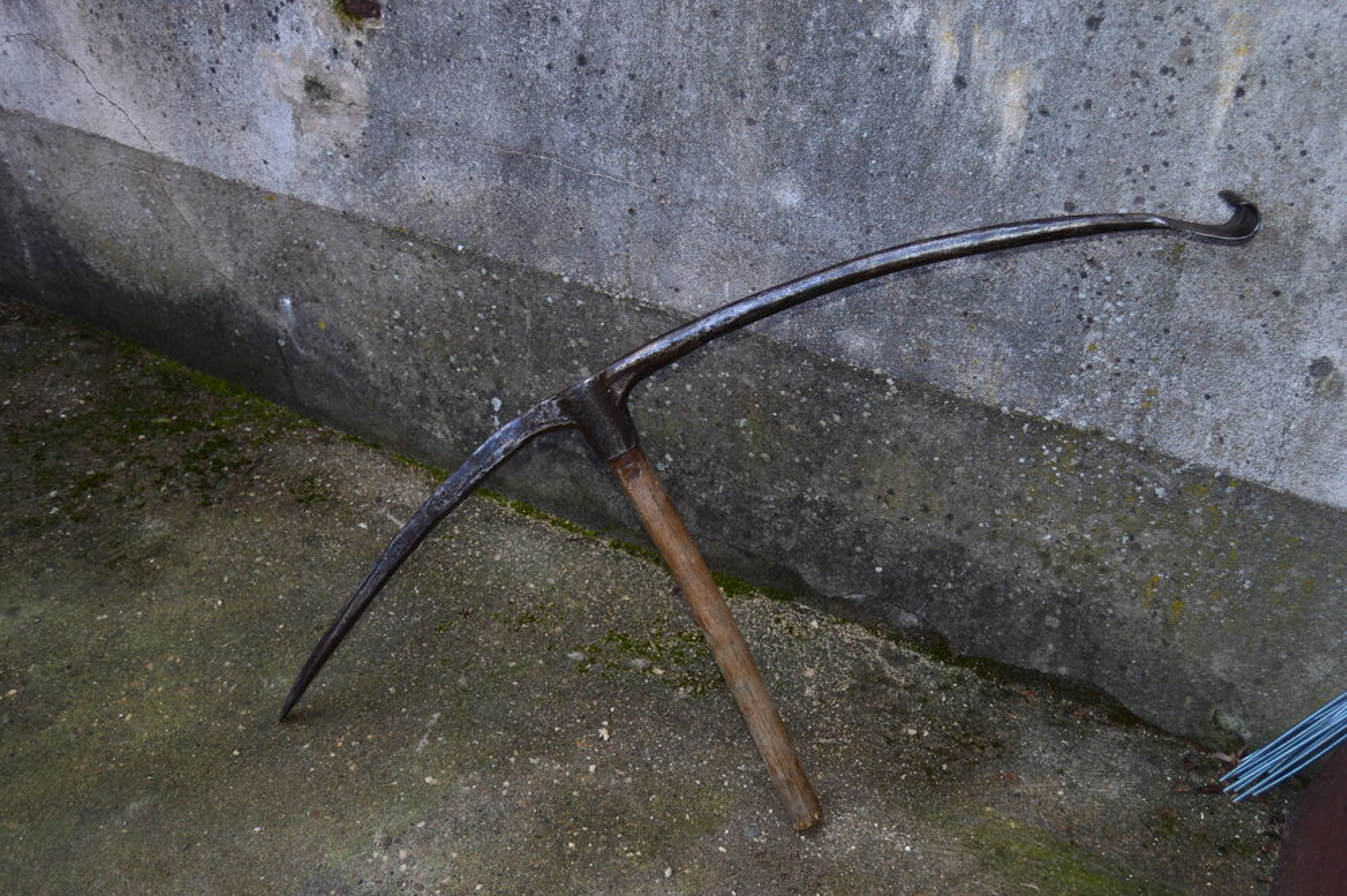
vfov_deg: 38.3
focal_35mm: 34
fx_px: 1290
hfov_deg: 55.1
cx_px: 674
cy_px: 448
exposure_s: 1/125
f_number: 3.8
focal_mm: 23
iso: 200
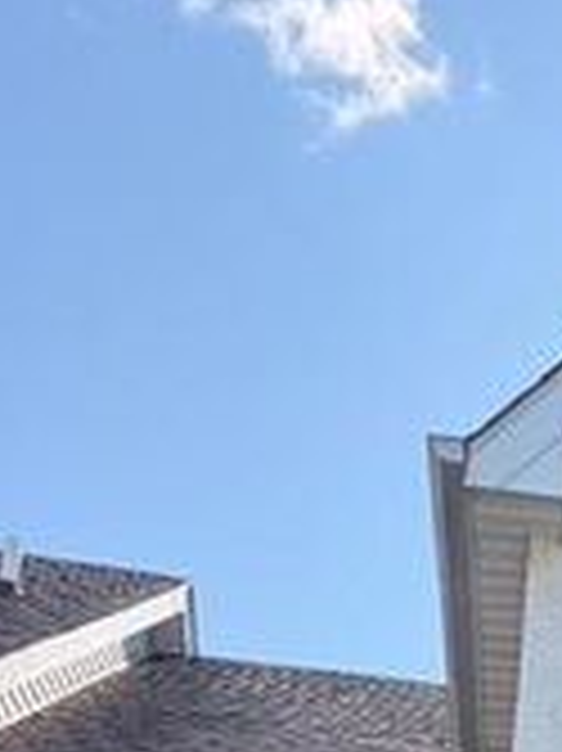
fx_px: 2254
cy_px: 1412
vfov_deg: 15.7
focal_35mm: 104
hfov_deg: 13.1
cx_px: 958
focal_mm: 5.96
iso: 64
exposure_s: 1/1117
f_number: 1.6
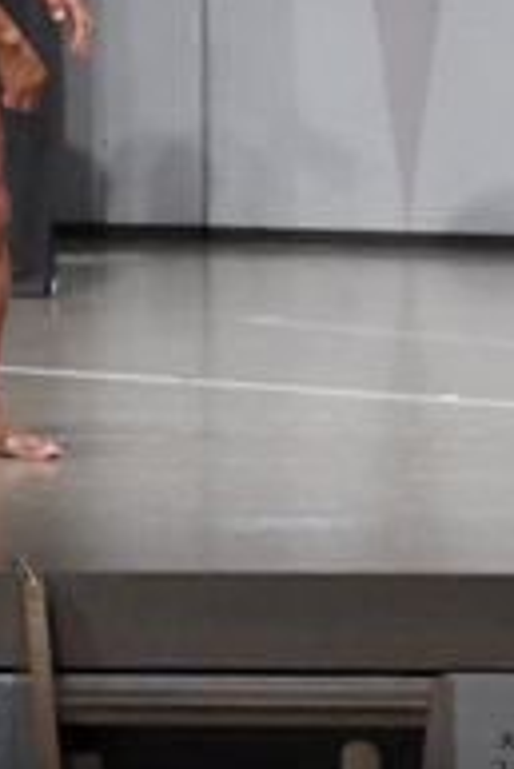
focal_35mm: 434
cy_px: -76
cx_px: -994
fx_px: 9277
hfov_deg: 3.1
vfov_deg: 4.7
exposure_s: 1/400
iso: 5000
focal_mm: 72
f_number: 5.6
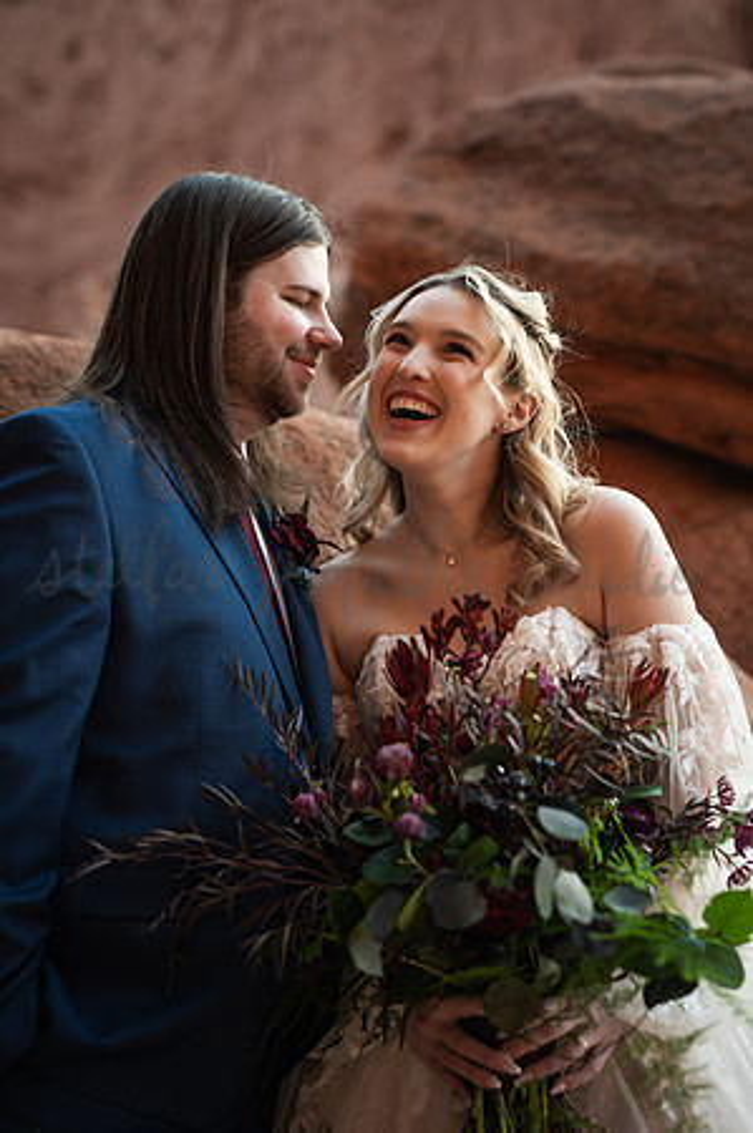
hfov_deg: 26.9
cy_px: 566
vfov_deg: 39.6
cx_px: 376
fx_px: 1572
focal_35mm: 50
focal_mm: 50
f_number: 2.2
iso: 250
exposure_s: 1/200
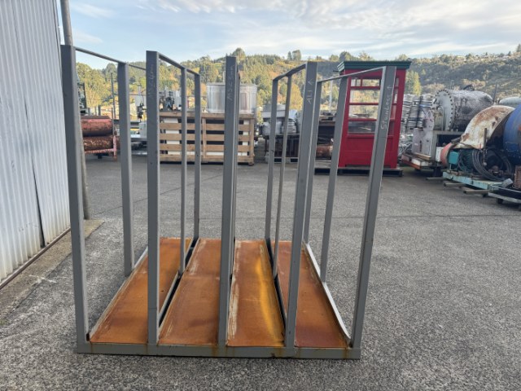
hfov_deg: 71.6
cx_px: 260
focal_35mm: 24
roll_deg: -1.2
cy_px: 196
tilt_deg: -14.3
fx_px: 361
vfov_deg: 56.8
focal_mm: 6.76
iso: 80
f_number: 1.78
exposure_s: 1/451
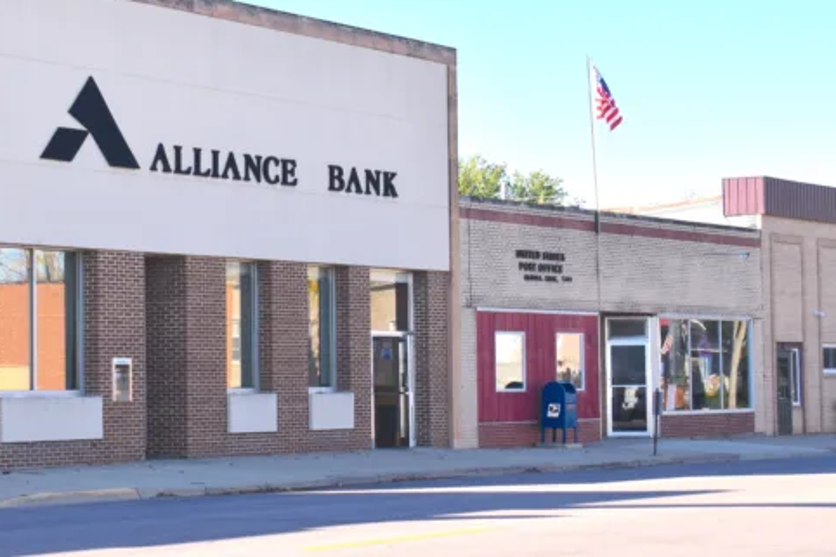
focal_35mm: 98
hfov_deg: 20.7
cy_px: 213
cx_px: 238
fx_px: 2275
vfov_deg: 13.9
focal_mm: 42
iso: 160
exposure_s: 1/250
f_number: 8
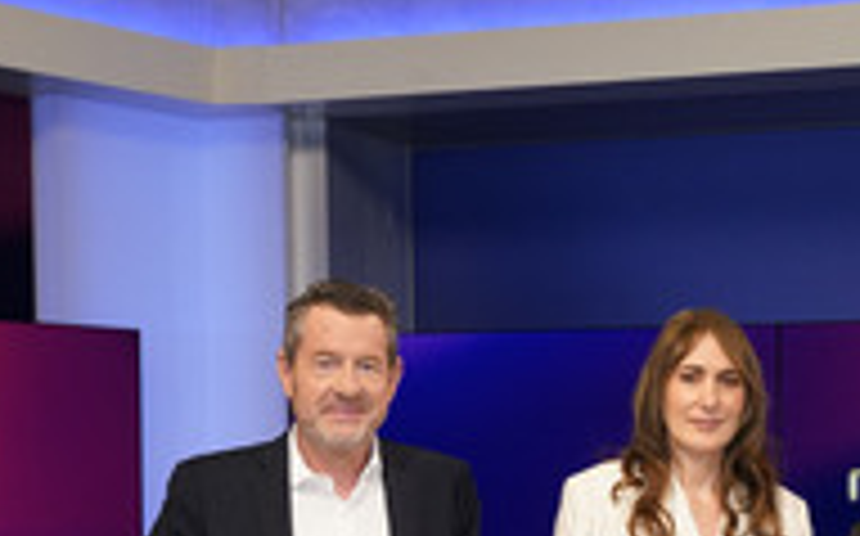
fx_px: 1803
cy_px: 635
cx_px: 700
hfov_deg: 26.3
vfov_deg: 16.3
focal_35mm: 77
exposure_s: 1/160
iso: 2000
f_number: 5
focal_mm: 32
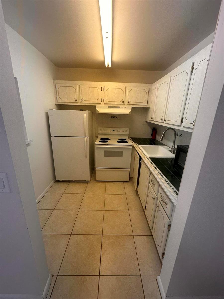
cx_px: 112
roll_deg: -2.8
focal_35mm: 14
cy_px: 150
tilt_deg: -15.6
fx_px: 121
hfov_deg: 85.7
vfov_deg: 102.1
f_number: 2.2
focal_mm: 2.22
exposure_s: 1/120
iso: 80
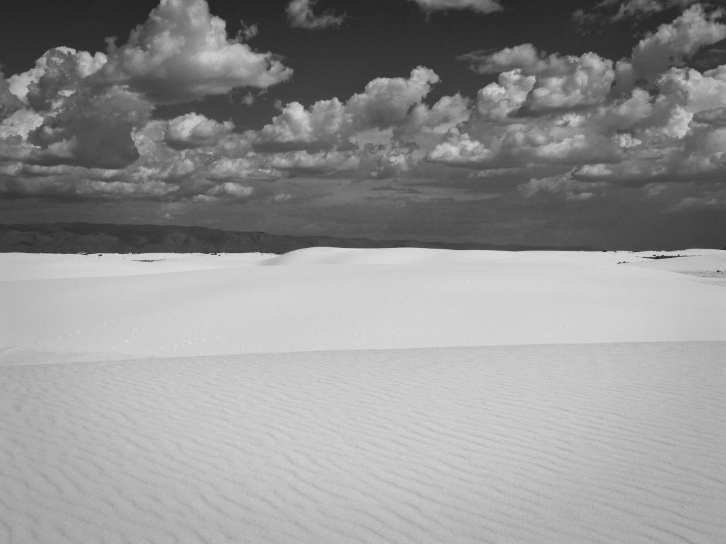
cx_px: 363
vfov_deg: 36.0
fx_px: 839
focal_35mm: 40
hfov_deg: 46.8
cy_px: 272
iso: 100
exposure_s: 1/2000
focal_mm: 7.2
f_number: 6
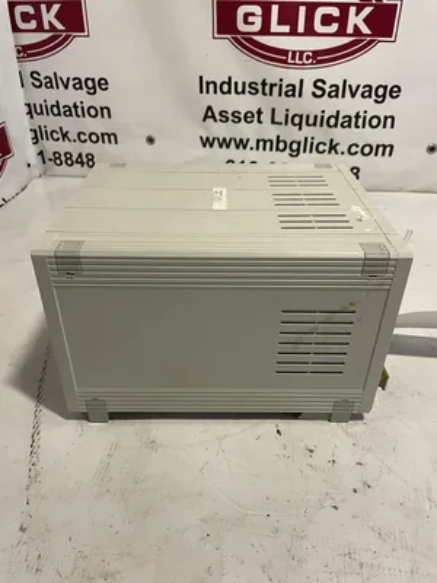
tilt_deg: -32.9
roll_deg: -2.5
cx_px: 218
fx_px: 438
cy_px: 292
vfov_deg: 67.3
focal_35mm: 26
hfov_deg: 53.1
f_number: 1.6
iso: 200
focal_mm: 4.2
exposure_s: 1/60
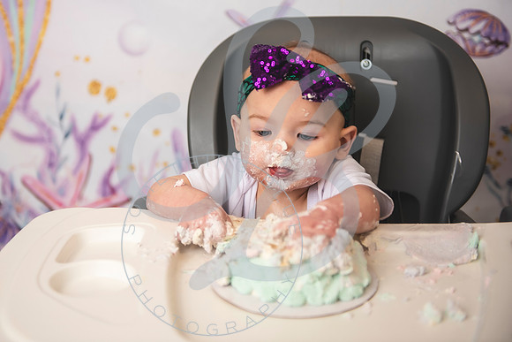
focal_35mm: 63
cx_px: 191
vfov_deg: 21.6
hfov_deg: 31.9
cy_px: 128
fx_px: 892
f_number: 2.8
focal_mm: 50
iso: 250
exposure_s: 1/160
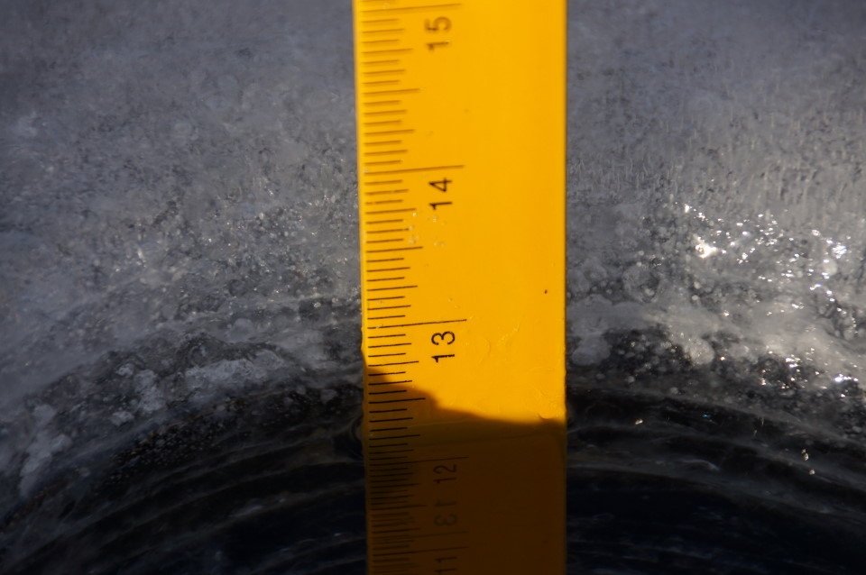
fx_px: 9011
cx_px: 433
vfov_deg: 3.7
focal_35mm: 375
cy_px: 288
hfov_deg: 5.5
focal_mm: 250
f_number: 6.3
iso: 100
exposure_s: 1/400
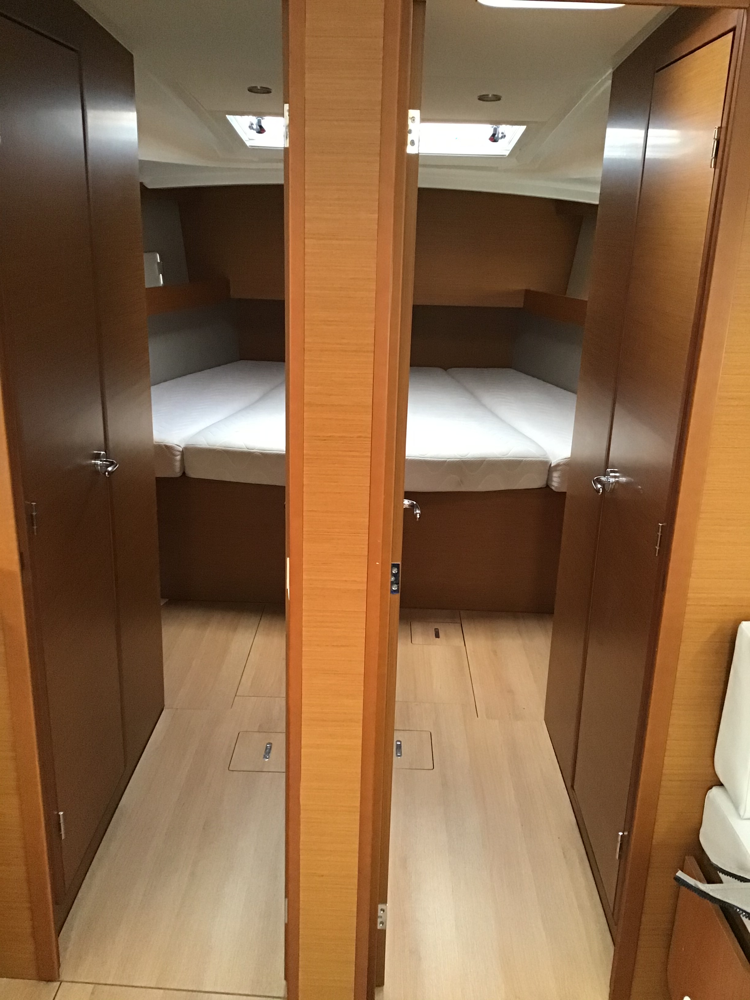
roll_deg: -1.6
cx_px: 375
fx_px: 896
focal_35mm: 31
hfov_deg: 45.4
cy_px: 500
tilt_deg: -17.9
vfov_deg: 58.4
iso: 200
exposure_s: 1/25
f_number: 2.4
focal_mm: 3.3
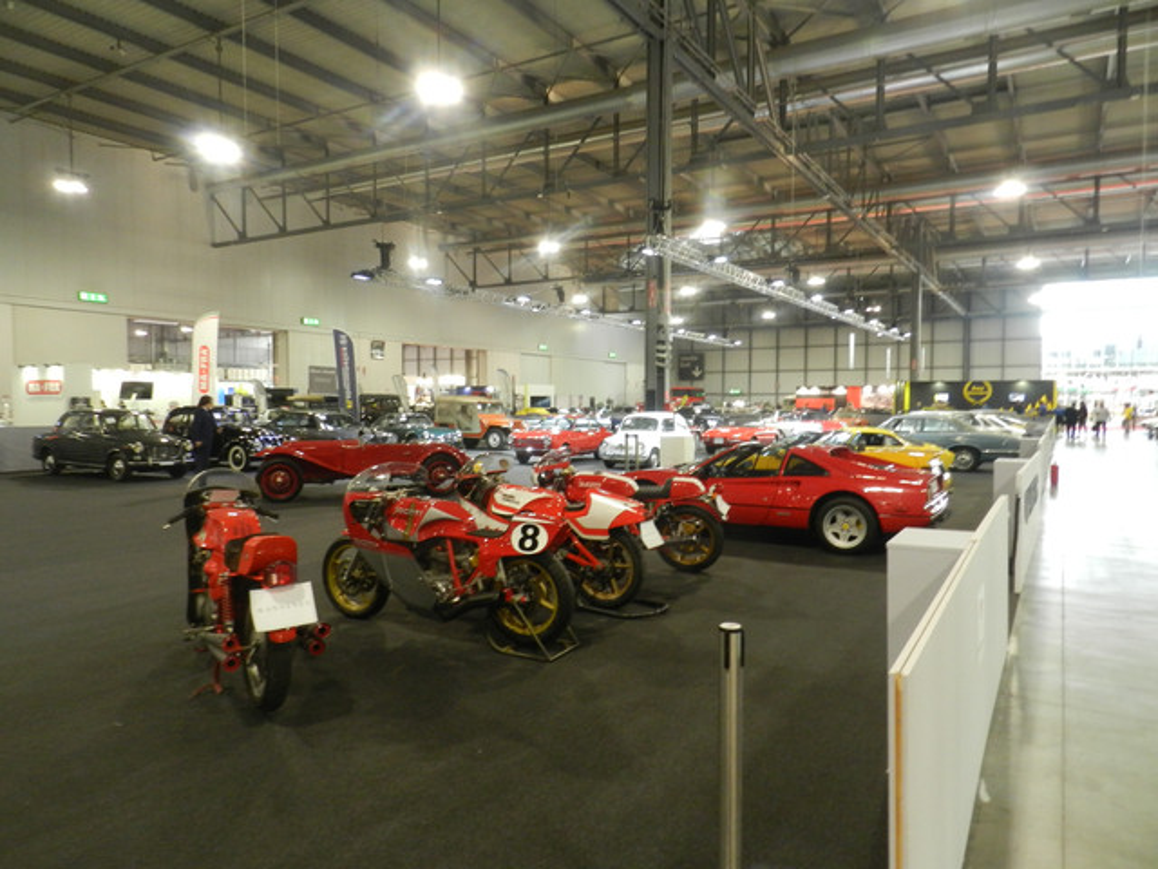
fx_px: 769
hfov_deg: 73.9
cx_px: 579
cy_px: 434
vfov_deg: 58.9
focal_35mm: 23
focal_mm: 4
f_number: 3.4
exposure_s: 1/15
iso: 400
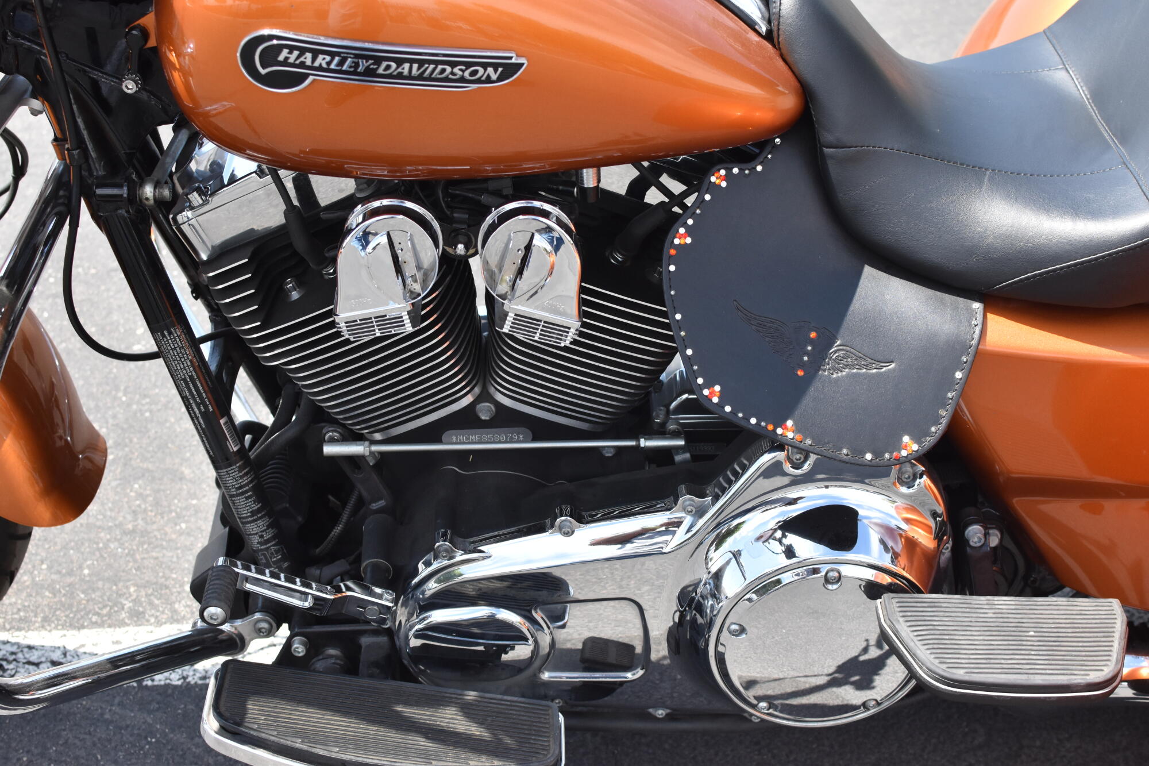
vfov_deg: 25.7
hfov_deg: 37.9
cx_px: 574
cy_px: 383
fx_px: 1675
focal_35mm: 52
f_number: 4.5
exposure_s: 1/2500
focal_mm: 35
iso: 800
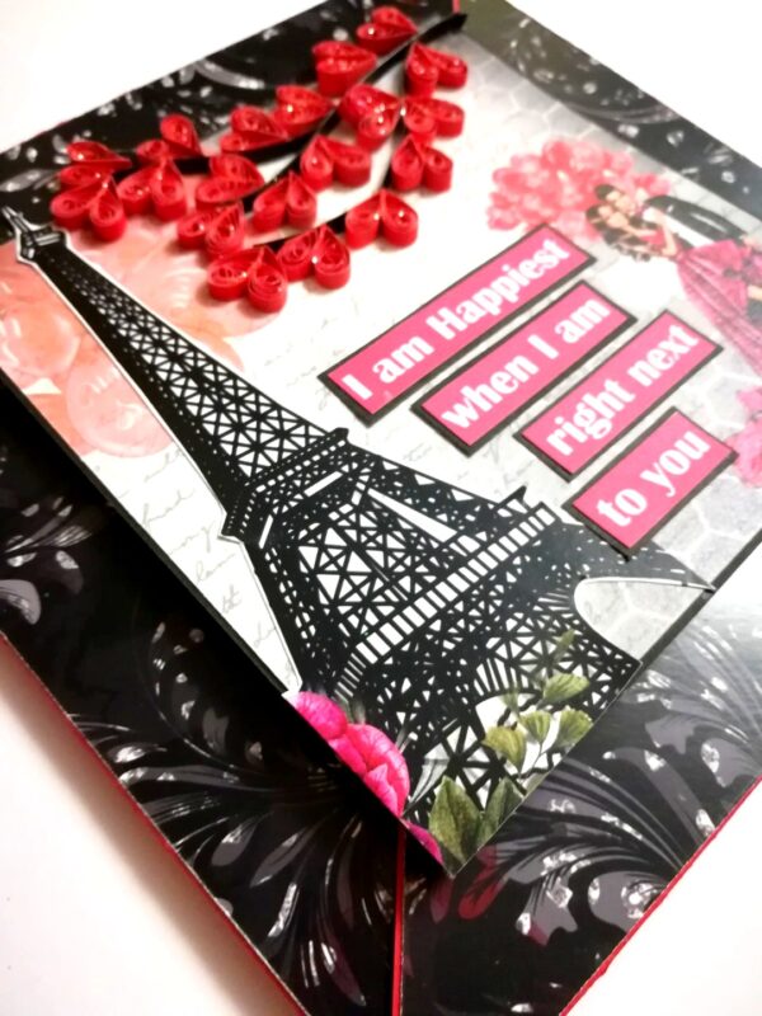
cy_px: 508
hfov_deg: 53.1
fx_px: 763
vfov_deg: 67.3
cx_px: 381
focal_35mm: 26
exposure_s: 1/20
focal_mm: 3.83
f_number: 2.2
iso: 640
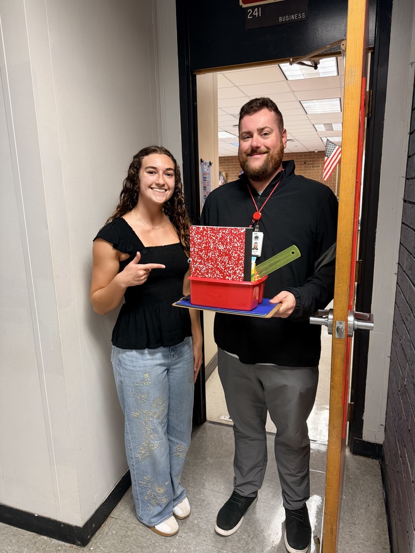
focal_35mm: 24
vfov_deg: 71.6
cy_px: 276
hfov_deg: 56.8
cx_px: 208
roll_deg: +1.0
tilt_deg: -12.7
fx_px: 384
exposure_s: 1/60
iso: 160
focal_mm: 6.76
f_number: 1.78
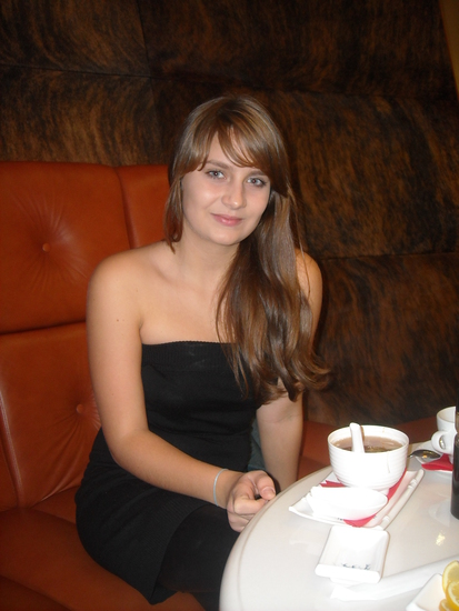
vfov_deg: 52.6
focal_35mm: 35
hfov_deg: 40.7
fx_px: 618
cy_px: 306
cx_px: 230
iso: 200
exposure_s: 1/60
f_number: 2.8
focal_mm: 5.7
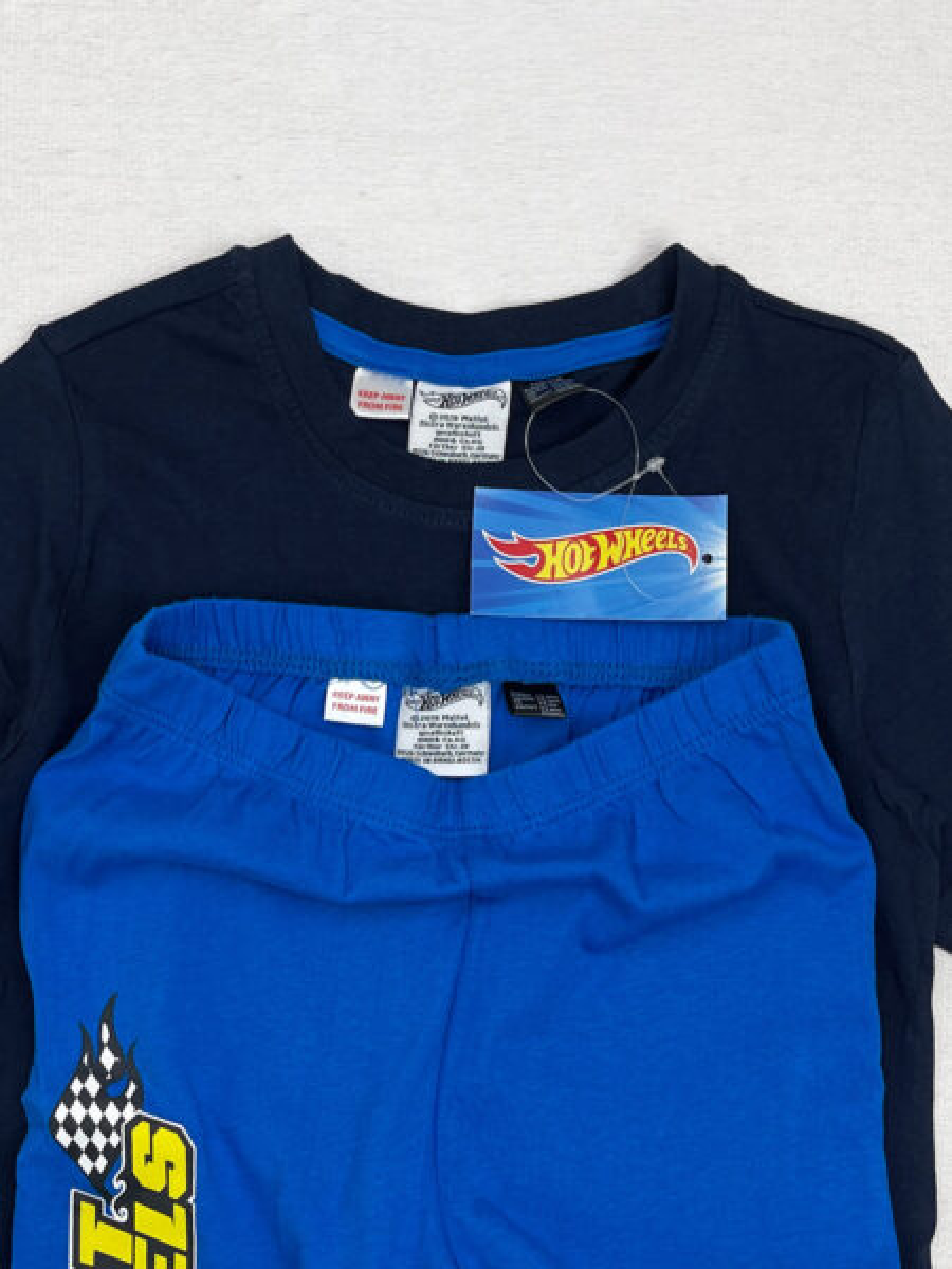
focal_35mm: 25
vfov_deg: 69.4
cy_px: 634
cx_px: 476
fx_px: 917
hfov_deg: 54.9
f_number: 1.6
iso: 32
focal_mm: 5.1
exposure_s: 1/129
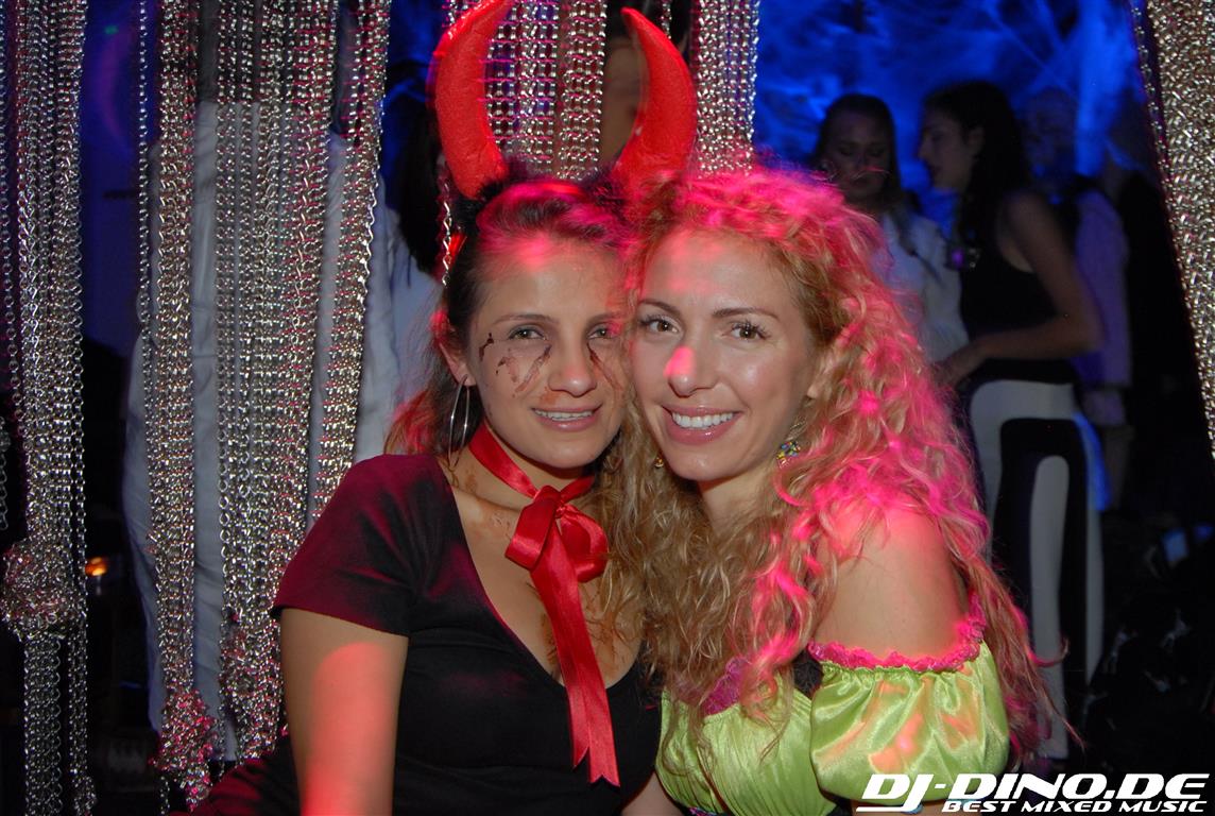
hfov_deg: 53.0
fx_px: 1218
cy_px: 408
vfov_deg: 37.0
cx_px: 608
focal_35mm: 36
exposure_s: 1/3
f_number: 5.6
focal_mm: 24
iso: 400
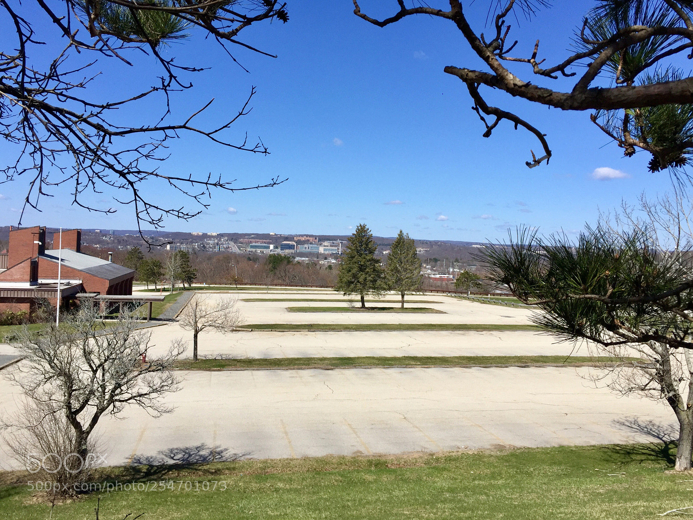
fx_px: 581
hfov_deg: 61.7
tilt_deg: +0.1
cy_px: 260
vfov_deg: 48.2
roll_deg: +0.3
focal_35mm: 29
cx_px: 346
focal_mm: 4.15
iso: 32
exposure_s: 1/2639
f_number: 2.2
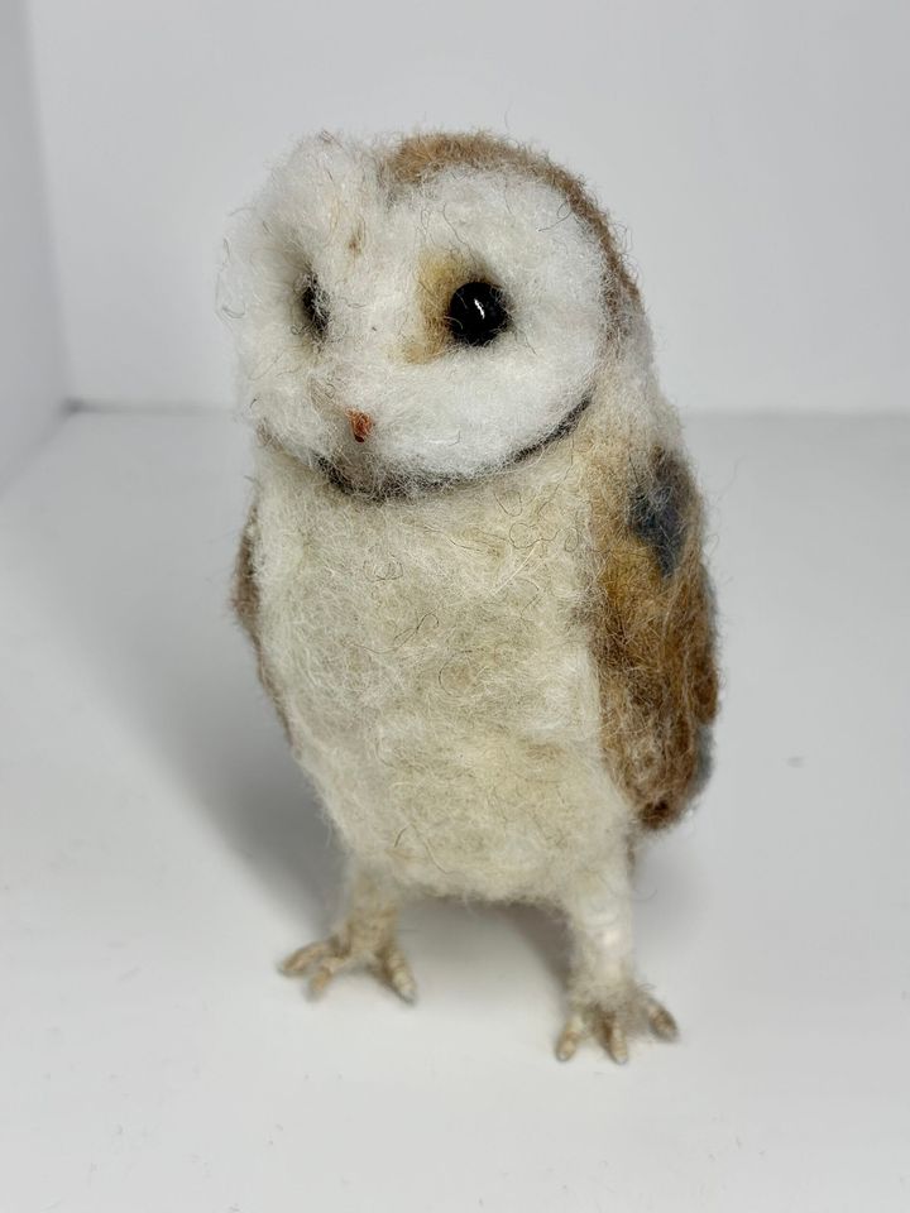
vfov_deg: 39.7
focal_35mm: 48
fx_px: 1682
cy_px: 606
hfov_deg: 30.3
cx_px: 455
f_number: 1.78
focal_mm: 6.86
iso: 100
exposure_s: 1/803
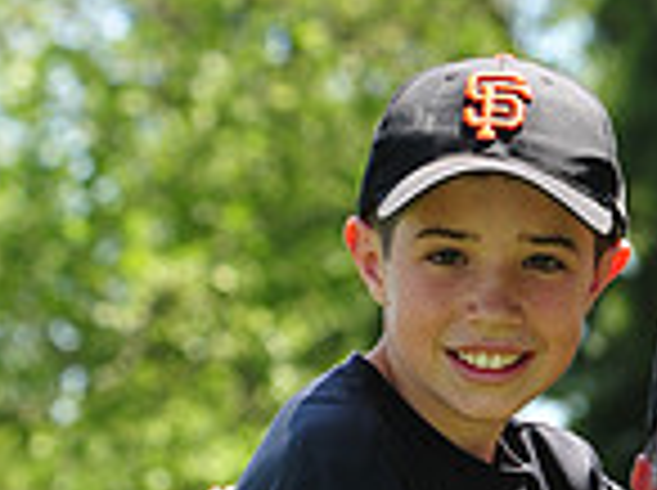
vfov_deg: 3.6
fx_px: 7598
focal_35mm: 401
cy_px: 1173
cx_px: 634
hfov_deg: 4.9
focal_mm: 105
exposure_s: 1/250
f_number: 6.3
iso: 200
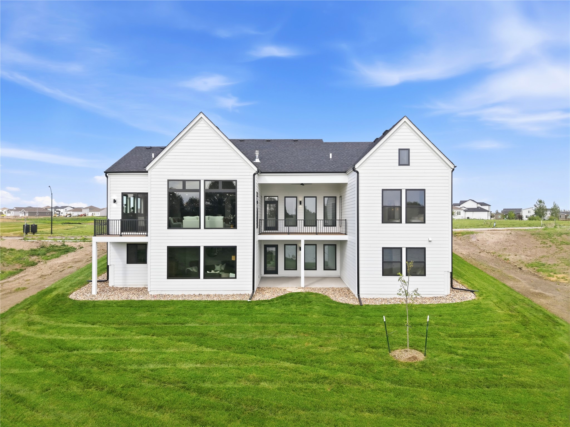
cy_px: 214
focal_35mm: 24
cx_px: 285
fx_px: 395
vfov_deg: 56.8
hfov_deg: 71.6
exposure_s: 1/3000
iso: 250
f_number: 1.8
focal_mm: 8.7
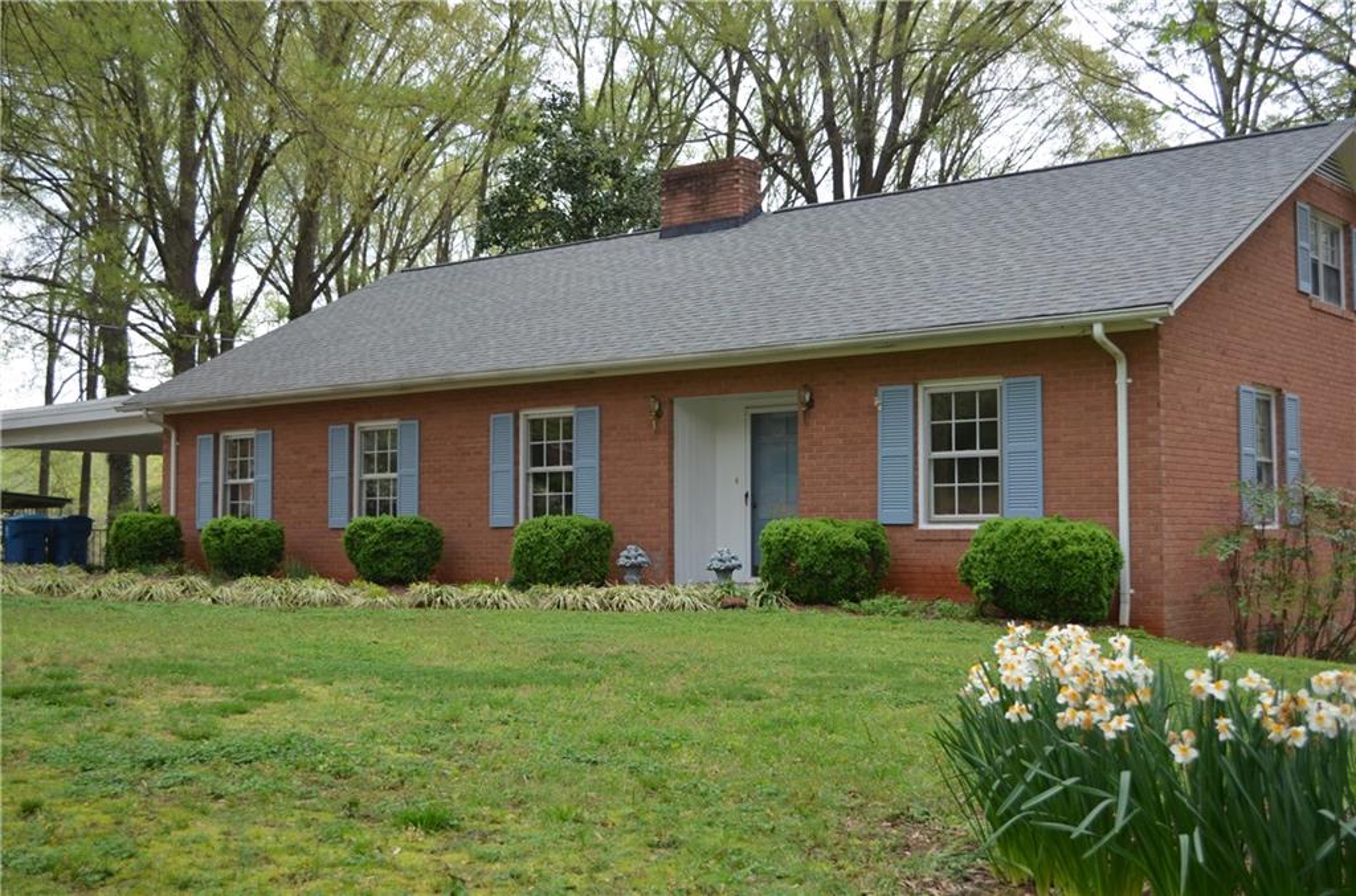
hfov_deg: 46.5
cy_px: 448
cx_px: 678
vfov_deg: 31.7
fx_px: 1578
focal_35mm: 42
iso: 400
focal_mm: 28
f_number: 4.5
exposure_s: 1/100
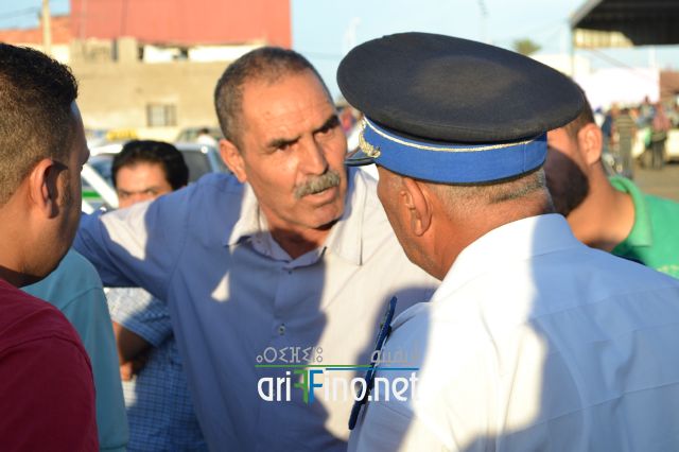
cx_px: 340
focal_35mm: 82
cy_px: 226
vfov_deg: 16.5
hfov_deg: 24.6
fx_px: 1555
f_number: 7.1
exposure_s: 1/200
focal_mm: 55
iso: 100
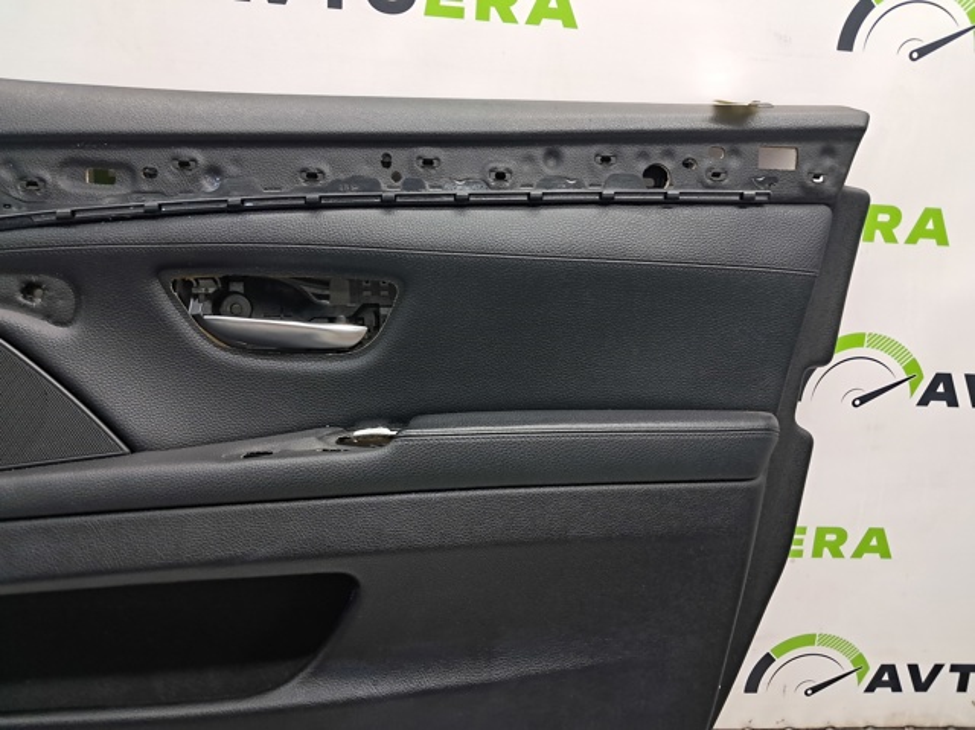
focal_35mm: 27
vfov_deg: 51.3
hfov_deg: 65.4
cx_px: 488
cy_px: 365
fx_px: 760
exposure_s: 1/50
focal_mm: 4
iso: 160
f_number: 1.8
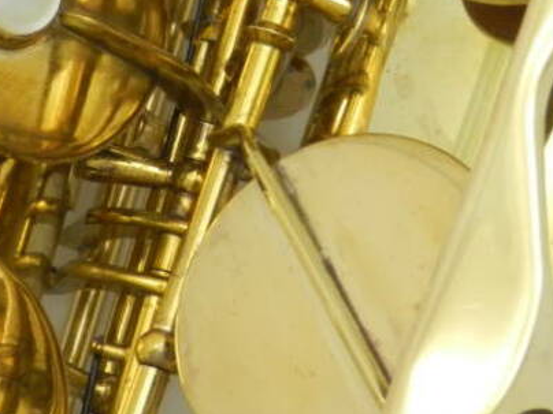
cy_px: 5
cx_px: 231
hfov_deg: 3.7
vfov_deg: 2.8
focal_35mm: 535
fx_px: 8547
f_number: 5.5
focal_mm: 34
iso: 400
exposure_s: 1/25
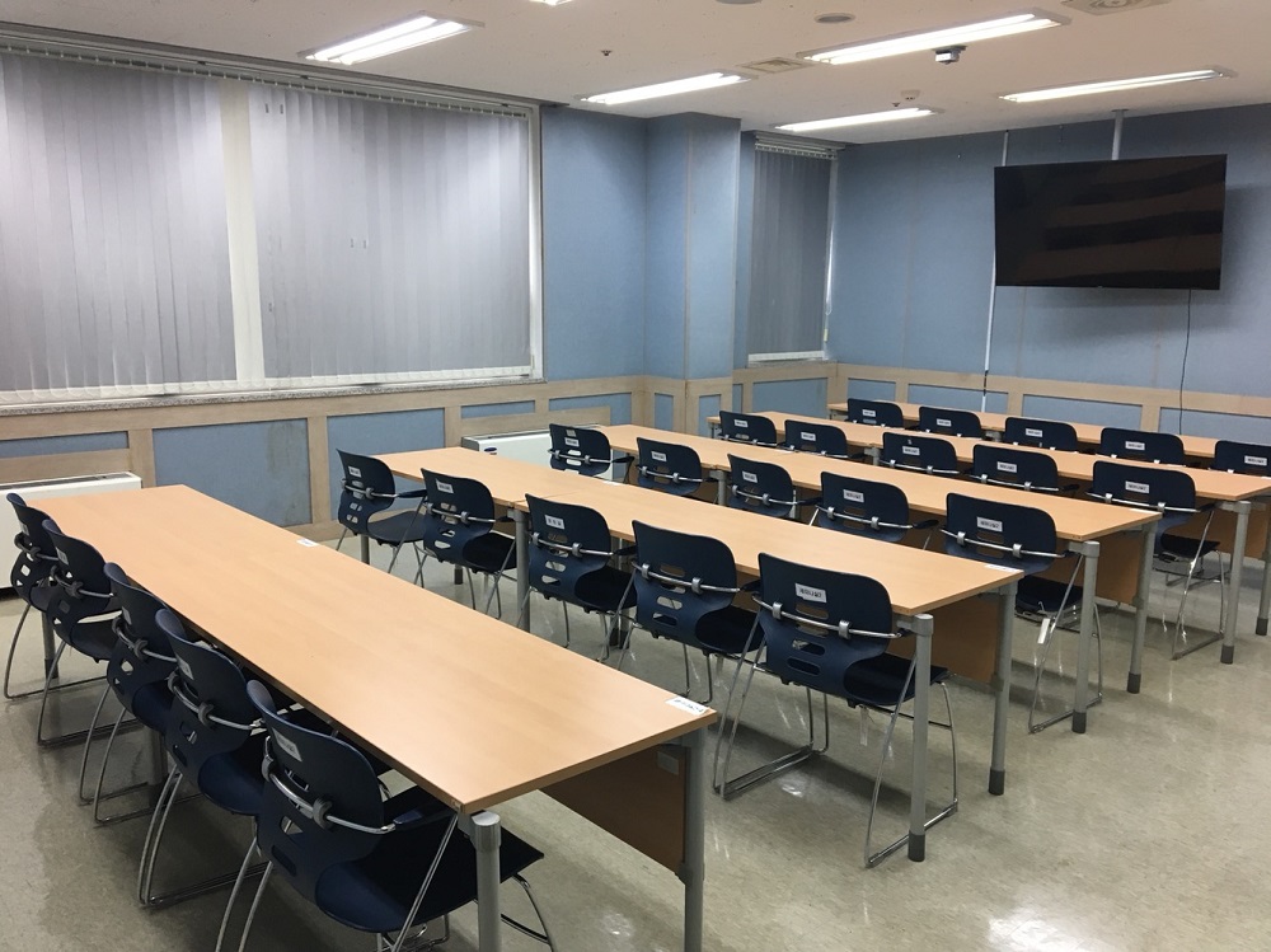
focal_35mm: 29
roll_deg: -0.8
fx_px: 1064
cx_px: 636
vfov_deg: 48.2
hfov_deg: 61.7
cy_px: 476
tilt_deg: -11.3
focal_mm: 4.15
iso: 40
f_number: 2.2
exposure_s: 1/30
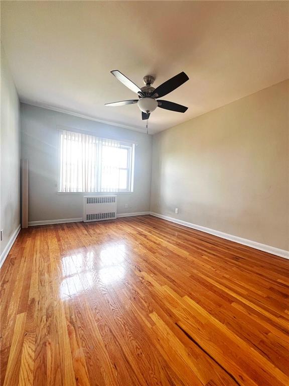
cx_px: 144
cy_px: 193
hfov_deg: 89.9
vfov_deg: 106.2
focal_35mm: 13
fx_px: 145
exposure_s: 1/78
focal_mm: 1.57
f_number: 1.8
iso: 250
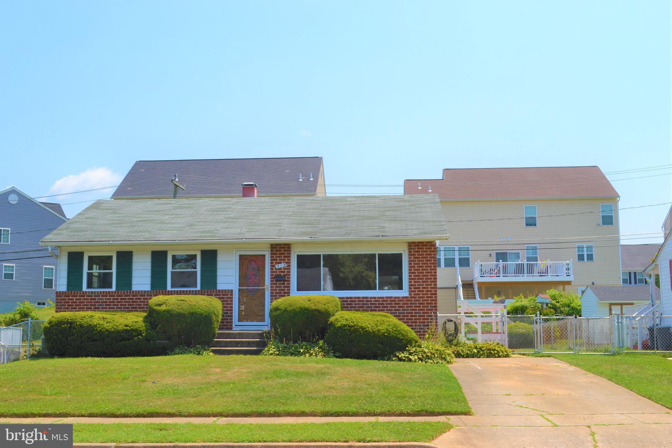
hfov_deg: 46.4
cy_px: 224
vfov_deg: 31.9
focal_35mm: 42
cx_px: 336
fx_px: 784
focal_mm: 28
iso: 100
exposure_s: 1/200
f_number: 10
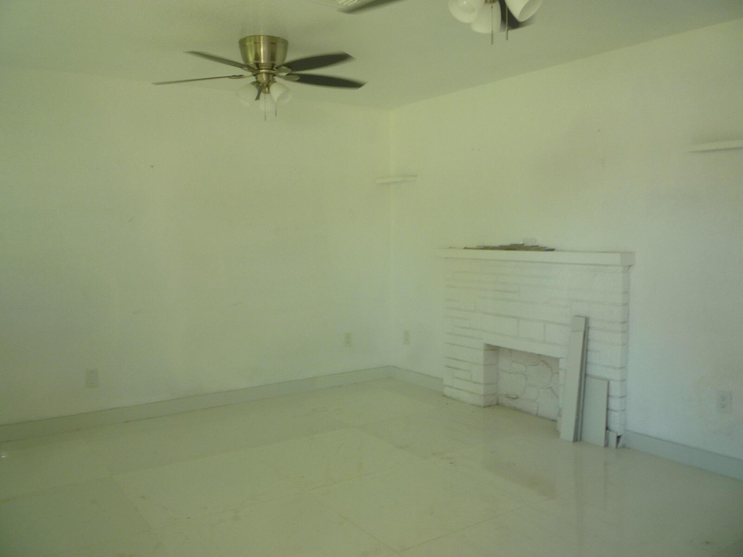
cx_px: 372
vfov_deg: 46.8
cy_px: 278
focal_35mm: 30
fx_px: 644
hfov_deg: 60.0
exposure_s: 1/40
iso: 100
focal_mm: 5.2
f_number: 3.3
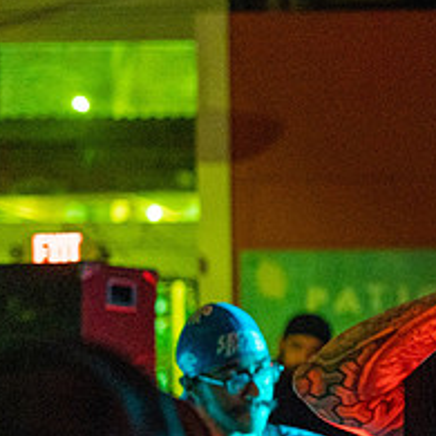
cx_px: 595
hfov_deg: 13.0
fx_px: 1838
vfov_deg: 13.5
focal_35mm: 129
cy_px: 283
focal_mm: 50
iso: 3200
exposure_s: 1/160
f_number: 1.8
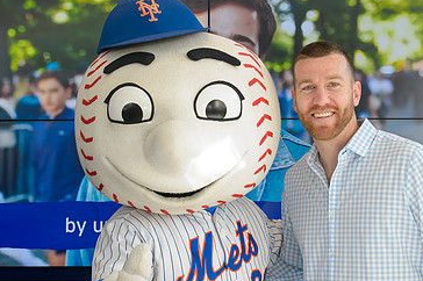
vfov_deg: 20.0
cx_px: 207
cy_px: 128
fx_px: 798
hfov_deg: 29.7
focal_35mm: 68
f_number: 5
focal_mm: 38
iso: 1000
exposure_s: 1/250
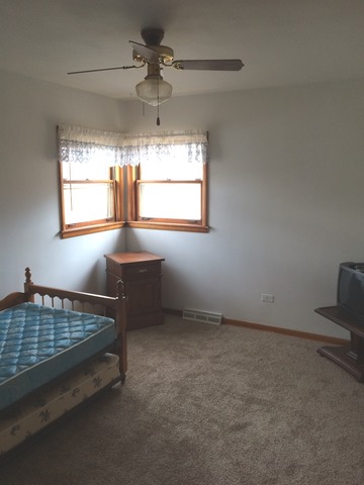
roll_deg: +0.8
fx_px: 407
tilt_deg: -11.0
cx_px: 182
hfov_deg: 48.2
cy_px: 242
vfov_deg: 61.7
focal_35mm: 29
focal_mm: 4.15
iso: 80
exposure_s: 1/30
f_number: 2.2
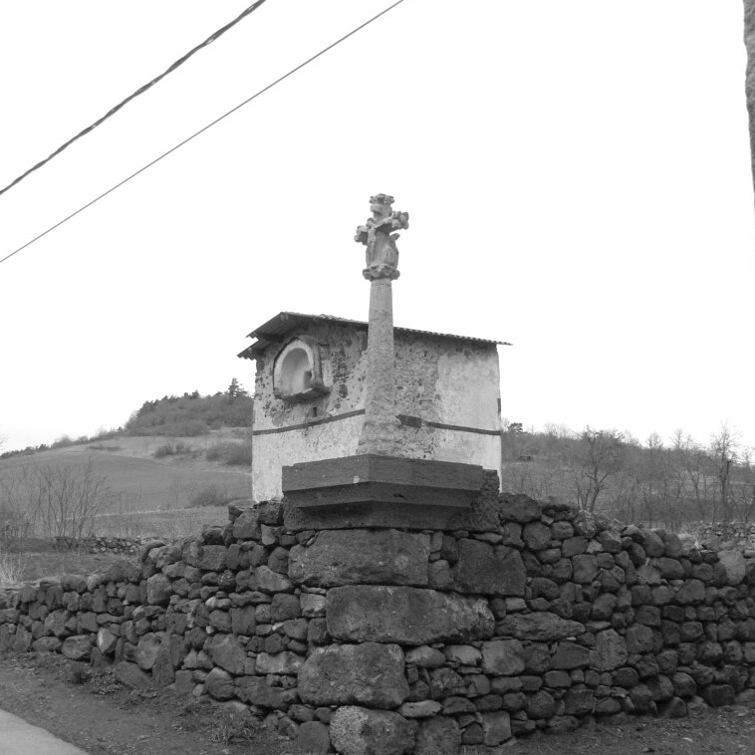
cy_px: 440
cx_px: 376
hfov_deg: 39.2
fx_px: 1061
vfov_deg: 39.1
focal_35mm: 43
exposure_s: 1/200
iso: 100
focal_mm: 6
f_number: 3.6
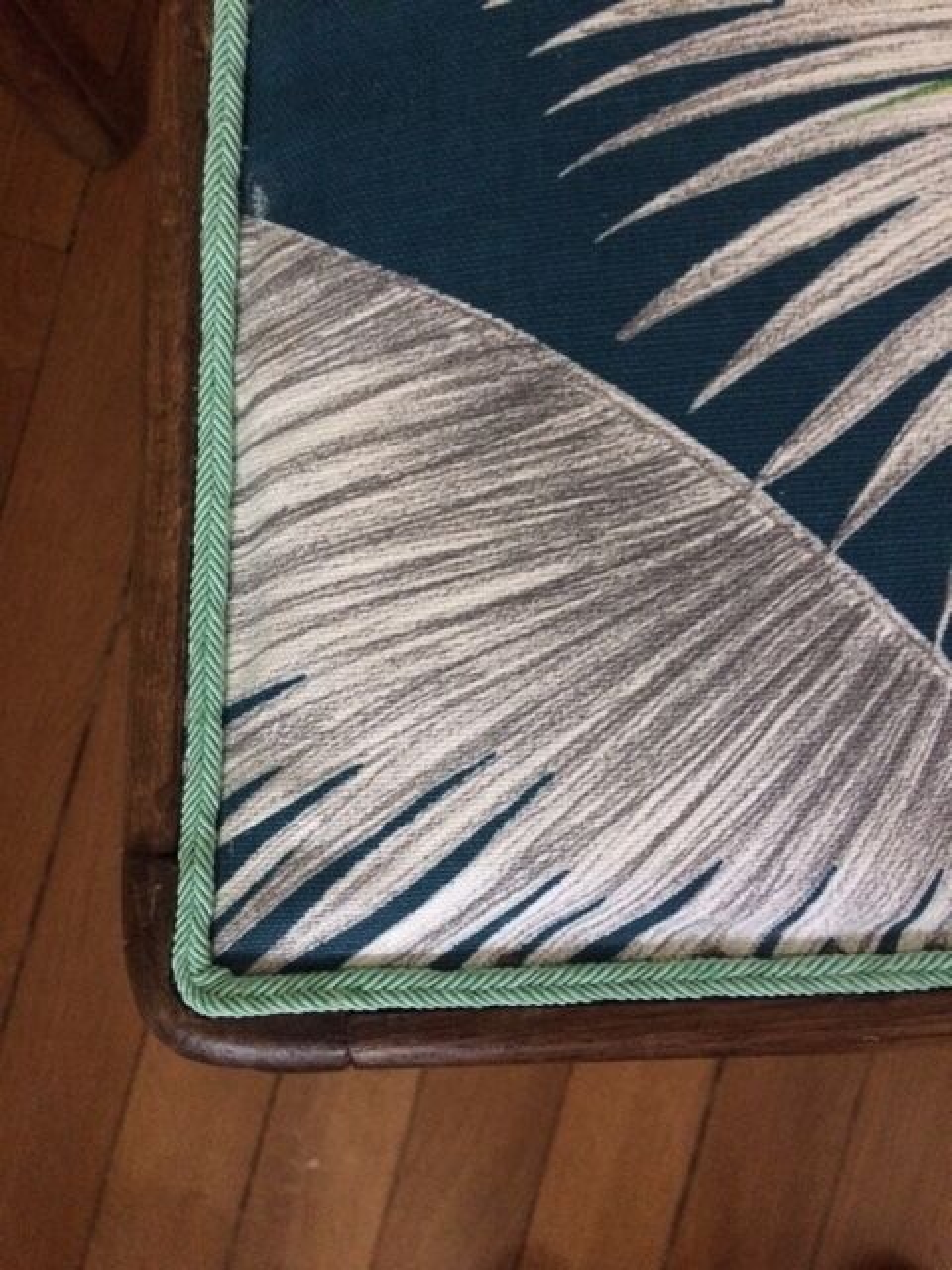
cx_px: 476
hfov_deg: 48.2
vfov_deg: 61.7
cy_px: 635
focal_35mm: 29
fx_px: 1063
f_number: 2.2
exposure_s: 1/17
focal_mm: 4.15
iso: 400
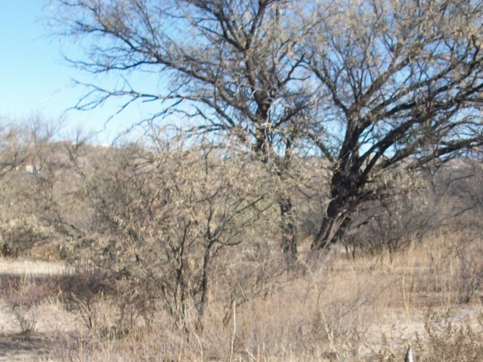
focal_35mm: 64
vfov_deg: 22.9
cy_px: 228
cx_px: 335
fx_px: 893
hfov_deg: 30.0
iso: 64
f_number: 2.8
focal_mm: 5.7
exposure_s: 1/661
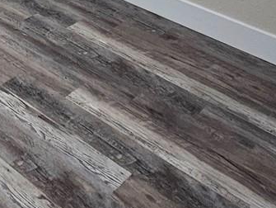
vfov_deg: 19.2
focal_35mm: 62
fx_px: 495
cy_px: -144
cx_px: -73
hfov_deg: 26.8
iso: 64
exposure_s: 1/60
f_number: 2.2
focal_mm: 2.2
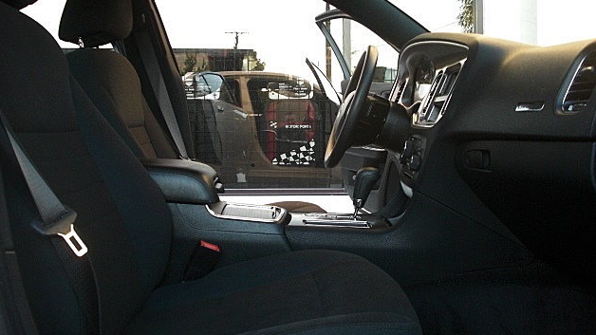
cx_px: 301
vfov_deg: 29.7
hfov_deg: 50.5
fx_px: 632
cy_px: 158
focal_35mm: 40
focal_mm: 6.3
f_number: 2.8
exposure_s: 1/80
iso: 400
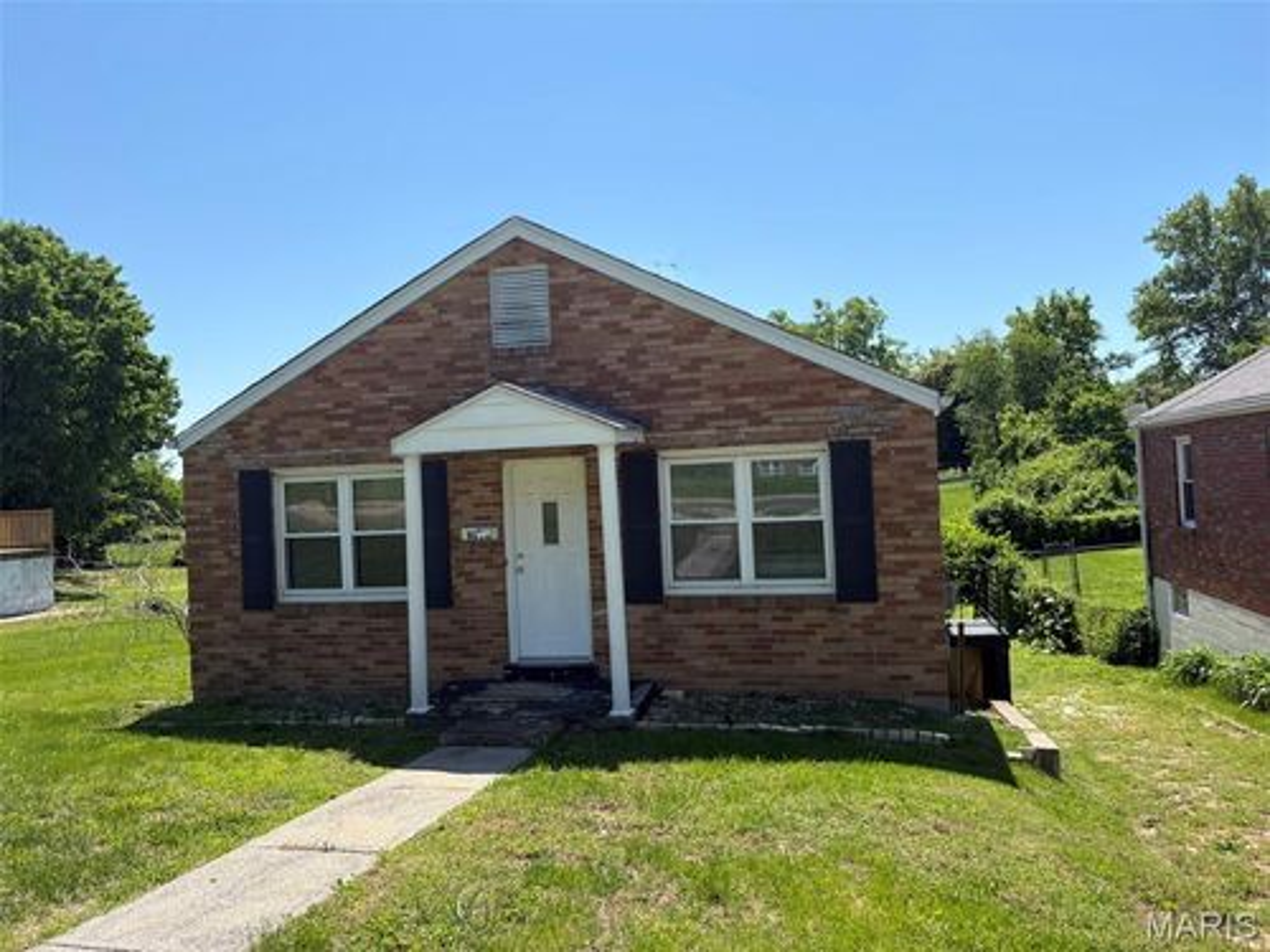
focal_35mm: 26
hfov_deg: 67.3
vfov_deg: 53.1
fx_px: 954
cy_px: 476
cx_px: 635
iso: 50
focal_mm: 5.96
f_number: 1.6
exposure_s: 1/2865
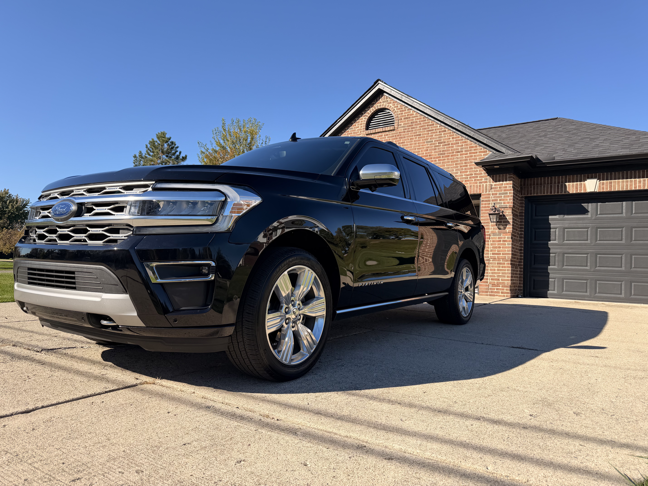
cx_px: 324
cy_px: 243
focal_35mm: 24
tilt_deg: +2.4
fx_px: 449
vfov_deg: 56.8
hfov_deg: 71.6
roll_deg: -2.7
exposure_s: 1/2801
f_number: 1.78
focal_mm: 6.76
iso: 80
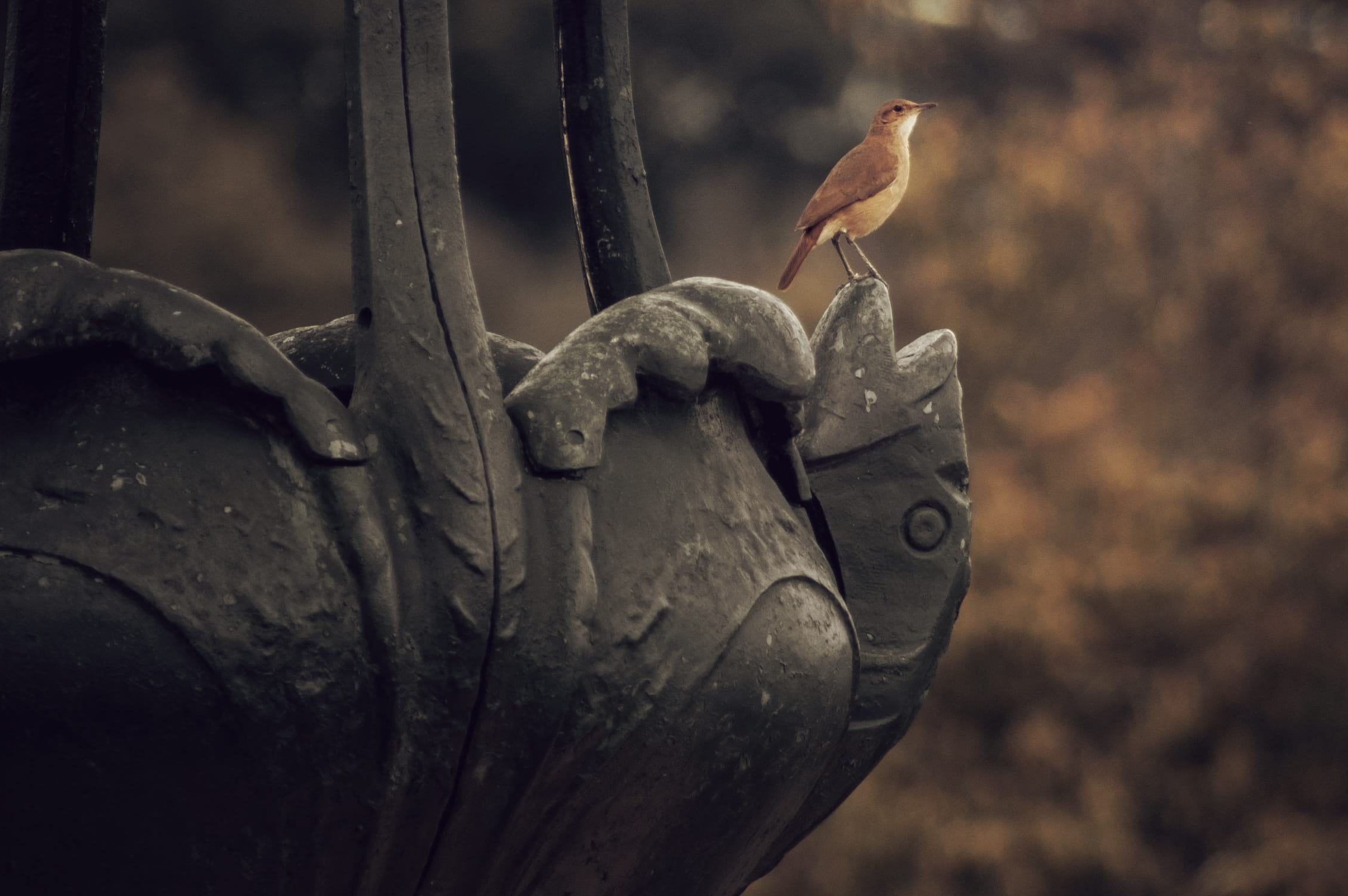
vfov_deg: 2.3
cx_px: 823
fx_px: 22297
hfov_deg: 3.5
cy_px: 414
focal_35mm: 596
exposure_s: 1/500
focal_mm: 300
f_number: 5.6
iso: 400
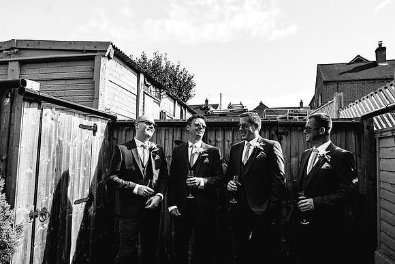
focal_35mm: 24
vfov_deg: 53.0
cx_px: 198
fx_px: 264
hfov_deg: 73.6
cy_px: 132
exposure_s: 1/200
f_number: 3.5
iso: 80
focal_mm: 24
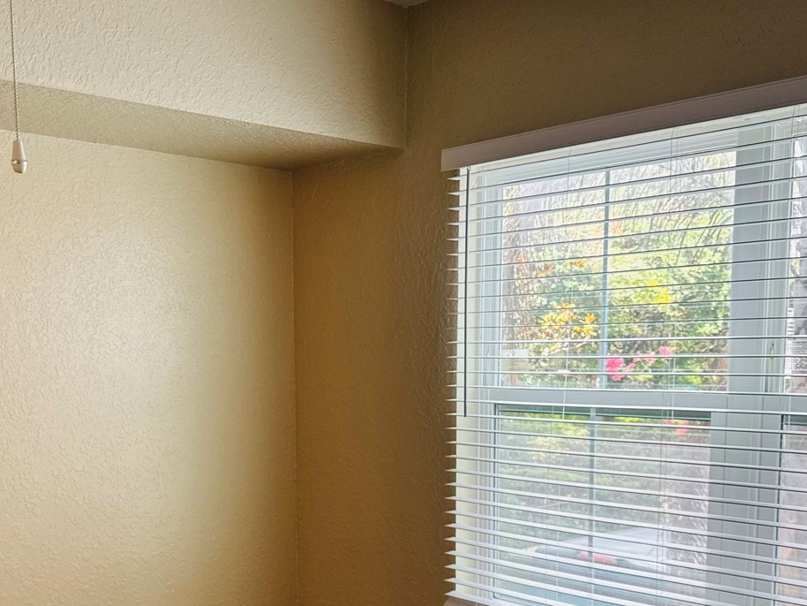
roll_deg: -0.1
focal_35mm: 42
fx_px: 979
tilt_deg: -8.0
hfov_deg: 44.4
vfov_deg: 33.5
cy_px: 473
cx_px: 303
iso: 125
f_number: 1.78
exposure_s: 1/120
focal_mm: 6.76
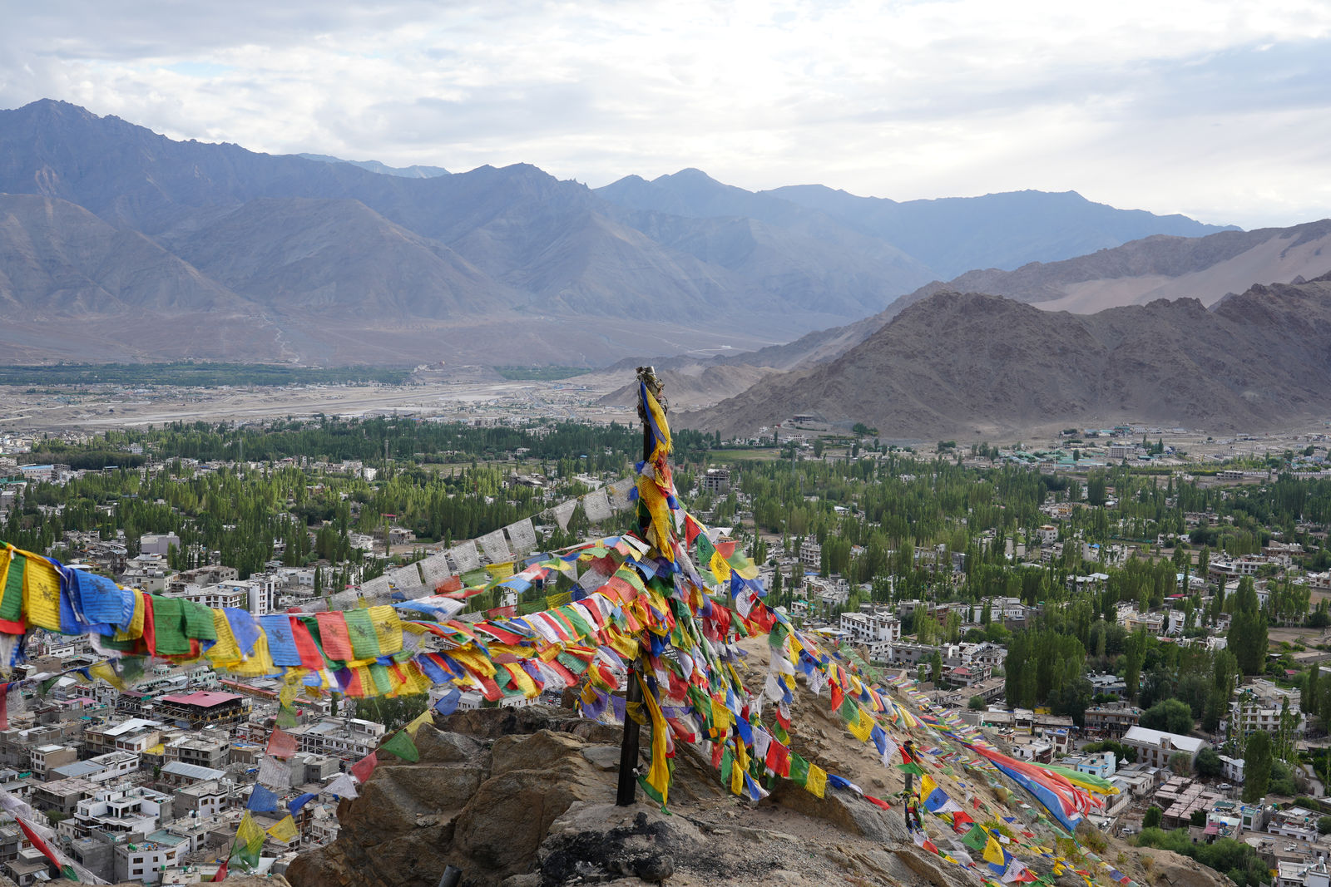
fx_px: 1590
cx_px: 666
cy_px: 444
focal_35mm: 43
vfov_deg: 31.2
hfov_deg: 45.4
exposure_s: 1/100
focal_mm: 43
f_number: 7.1
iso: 100
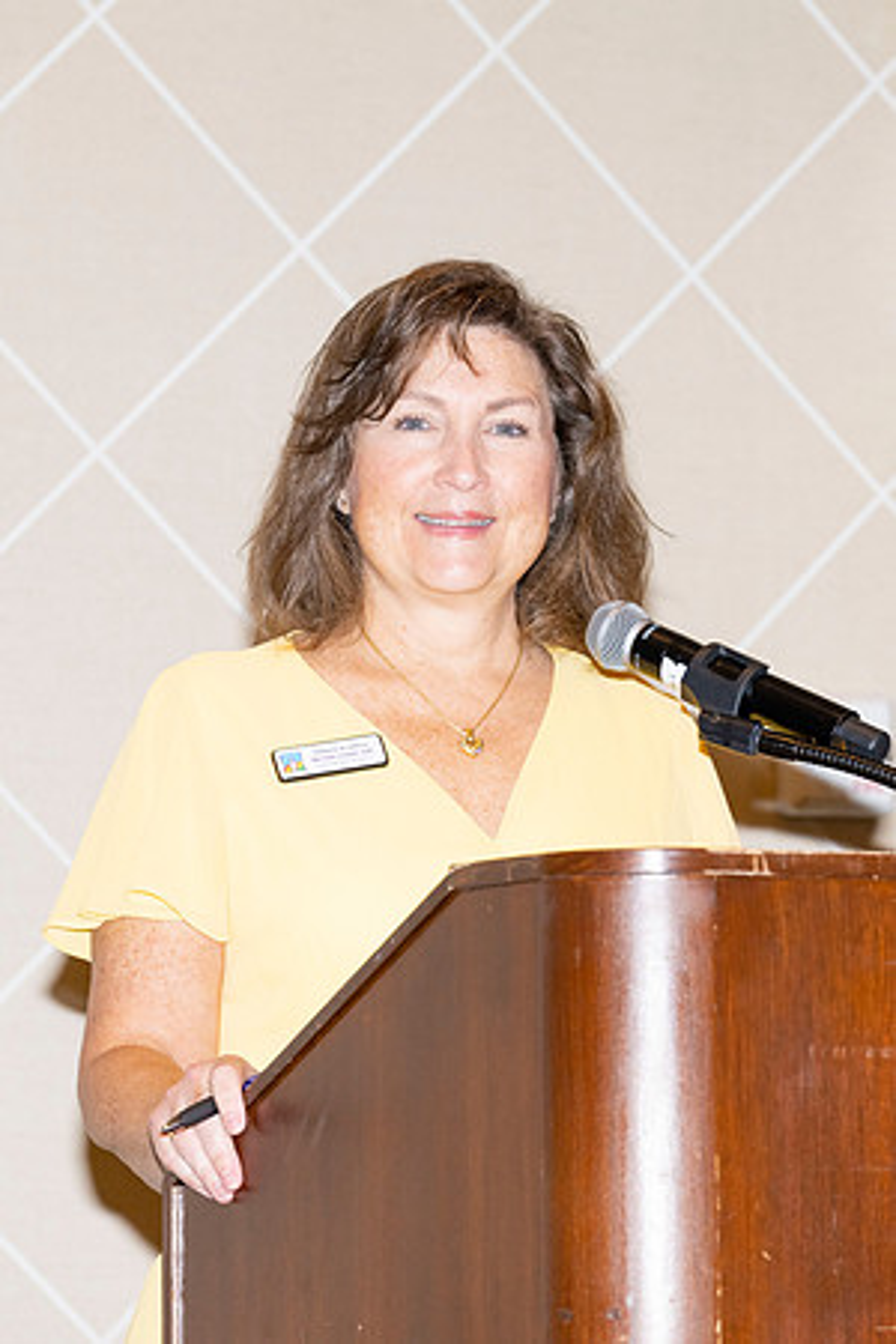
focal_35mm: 165
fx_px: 6160
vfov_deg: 12.5
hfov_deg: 8.3
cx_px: 710
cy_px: 672
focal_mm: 110
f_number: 5.6
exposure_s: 1/100
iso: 1000
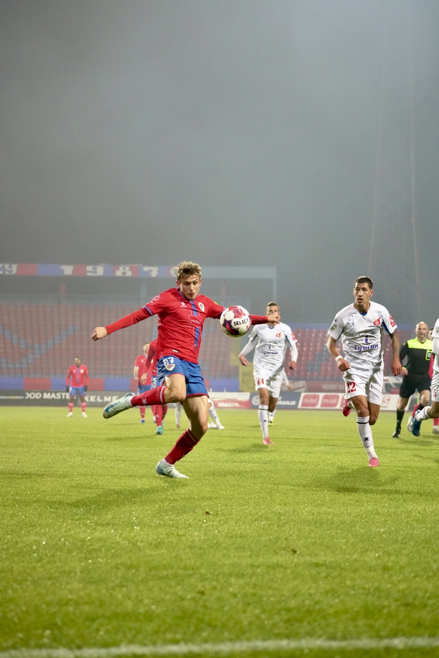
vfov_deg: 20.4
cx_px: 220
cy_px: 329
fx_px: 1826
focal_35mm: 100
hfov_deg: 13.7
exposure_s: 1/1000
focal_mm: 100
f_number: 5
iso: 10000
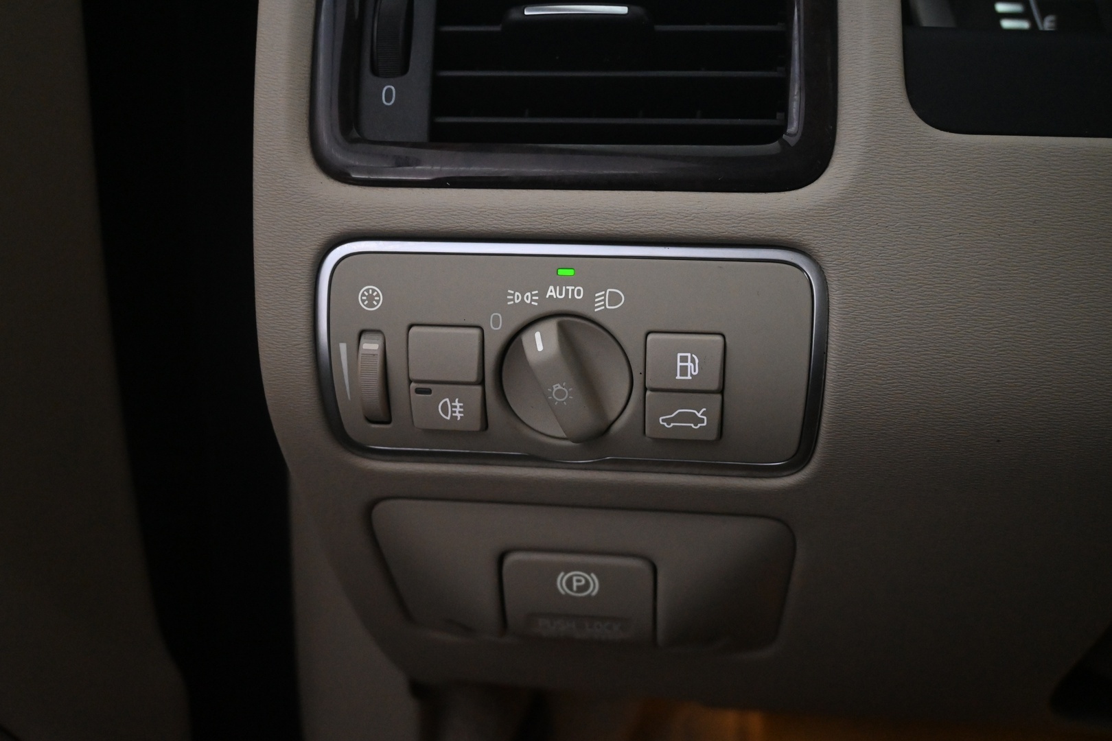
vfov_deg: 36.2
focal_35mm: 37
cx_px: 556
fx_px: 1135
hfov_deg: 52.2
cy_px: 370
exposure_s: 1/100
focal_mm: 24.5
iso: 4000
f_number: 5
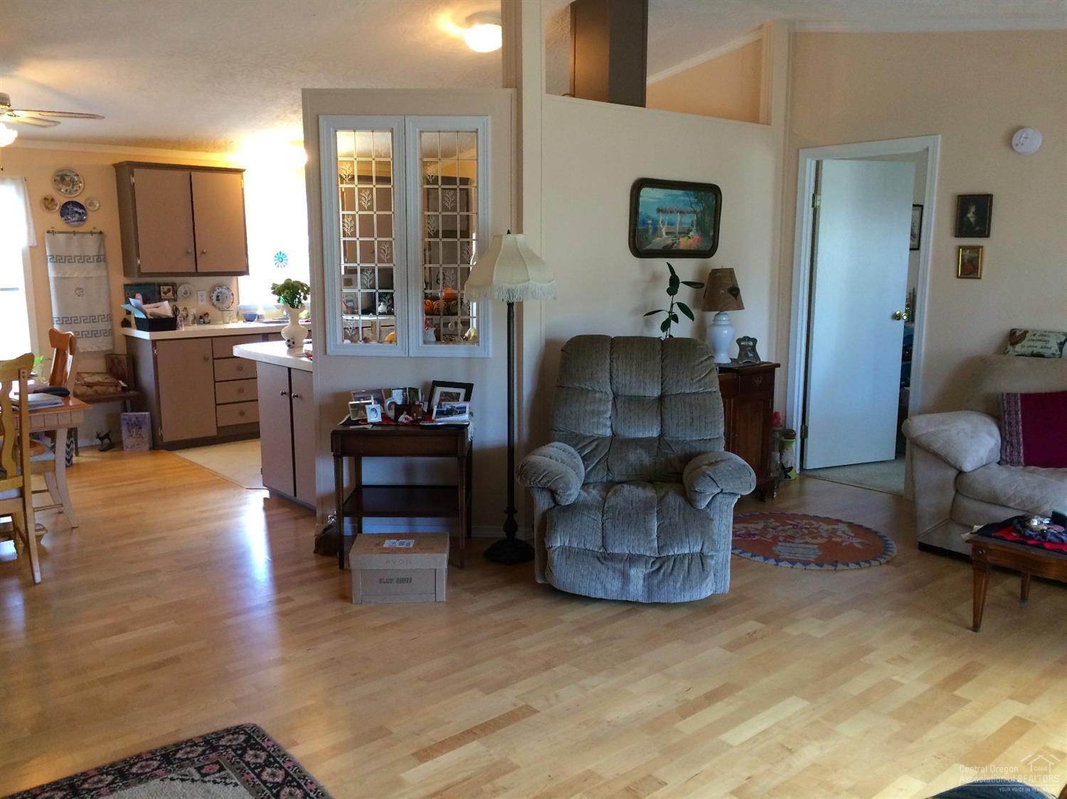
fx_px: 894
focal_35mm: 29
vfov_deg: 48.2
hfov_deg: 61.7
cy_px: 400
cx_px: 534
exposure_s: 1/30
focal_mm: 4.15
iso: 160
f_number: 2.2
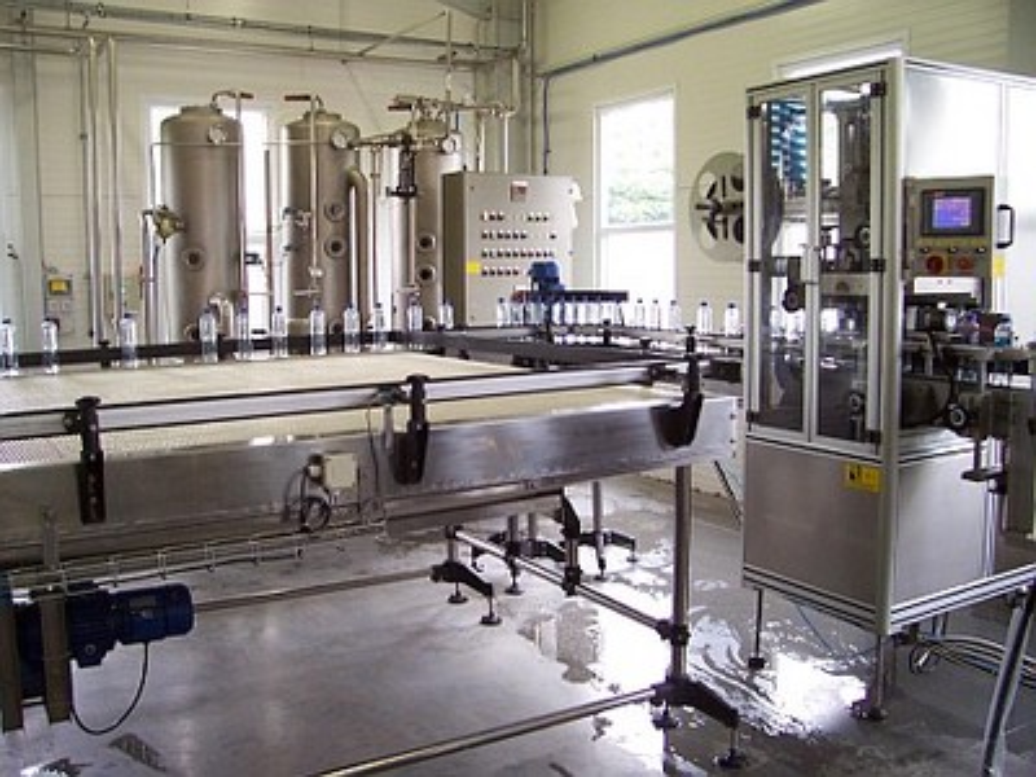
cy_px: 388
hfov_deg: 54.0
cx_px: 518
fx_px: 1018
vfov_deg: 41.8
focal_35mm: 34
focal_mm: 5.6
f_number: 2.7
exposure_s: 1/30
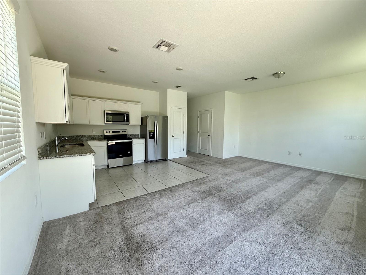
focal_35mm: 14
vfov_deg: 85.7
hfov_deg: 102.1
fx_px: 148
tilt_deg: -3.7
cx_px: 183
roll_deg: -0.5
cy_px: 138
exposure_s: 1/99
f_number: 2.2
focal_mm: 2.22
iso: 80
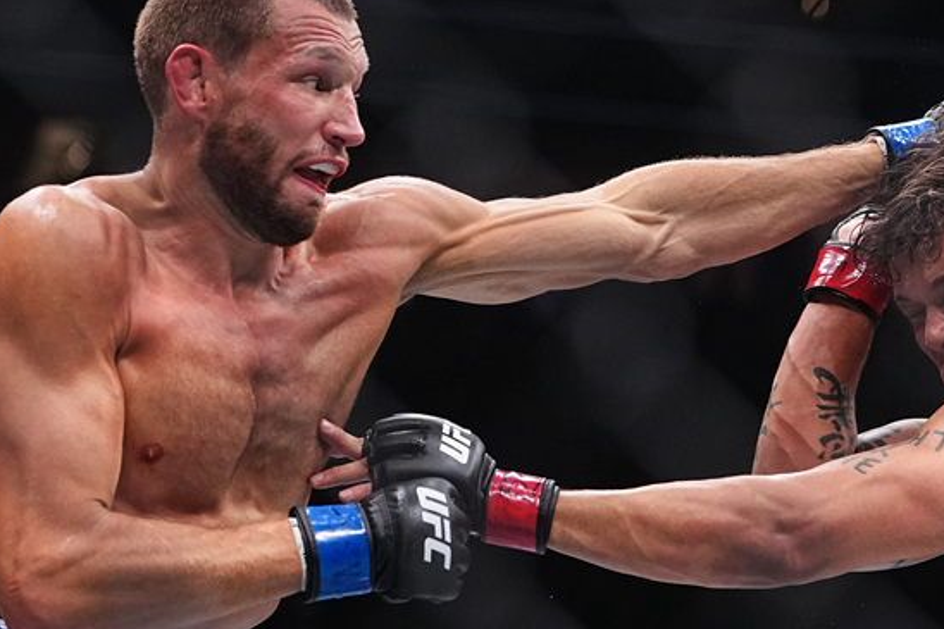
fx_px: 3617
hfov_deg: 14.9
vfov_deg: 9.9
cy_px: 477
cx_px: 474
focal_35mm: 138
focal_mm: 70
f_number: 2.2
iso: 2000
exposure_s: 1/1600
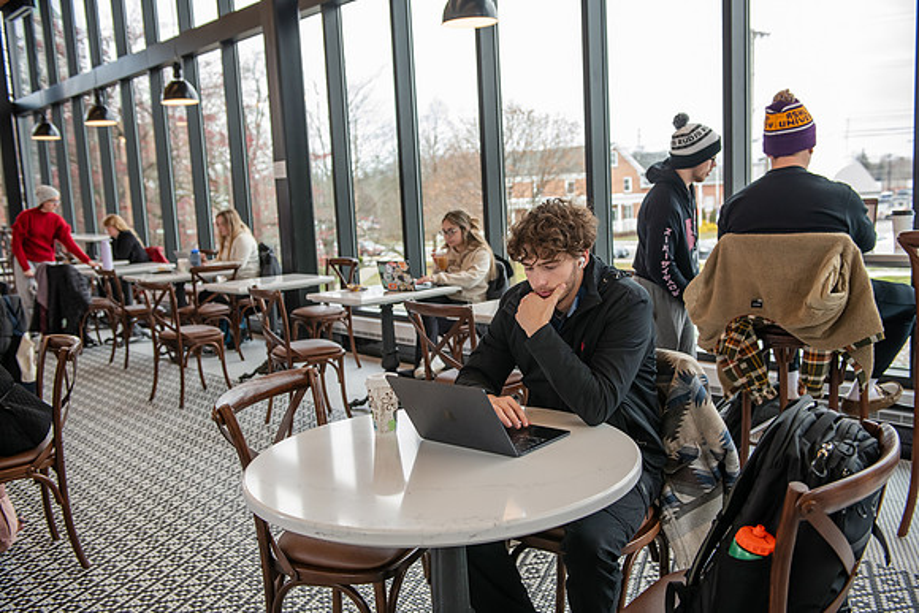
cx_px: 460
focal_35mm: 35
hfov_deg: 54.4
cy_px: 306
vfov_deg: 37.9
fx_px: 894
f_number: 3.5
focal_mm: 35
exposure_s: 1/250
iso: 640
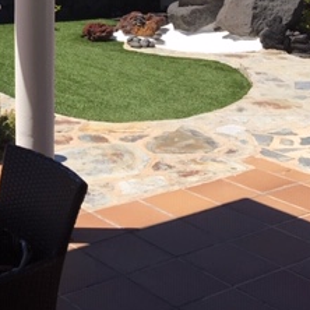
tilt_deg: -4.0
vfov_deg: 22.3
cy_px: -17
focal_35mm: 74
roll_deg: +0.0
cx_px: 13
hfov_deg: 22.6
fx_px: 750
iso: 25
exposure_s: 1/1709
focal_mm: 4.15
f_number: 2.2
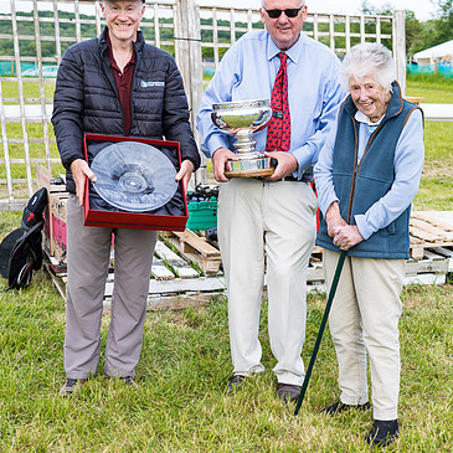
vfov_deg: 29.1
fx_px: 874
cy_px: 222
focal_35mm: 59
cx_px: 309
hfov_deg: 28.8
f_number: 4
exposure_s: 1/160
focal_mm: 34
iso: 50
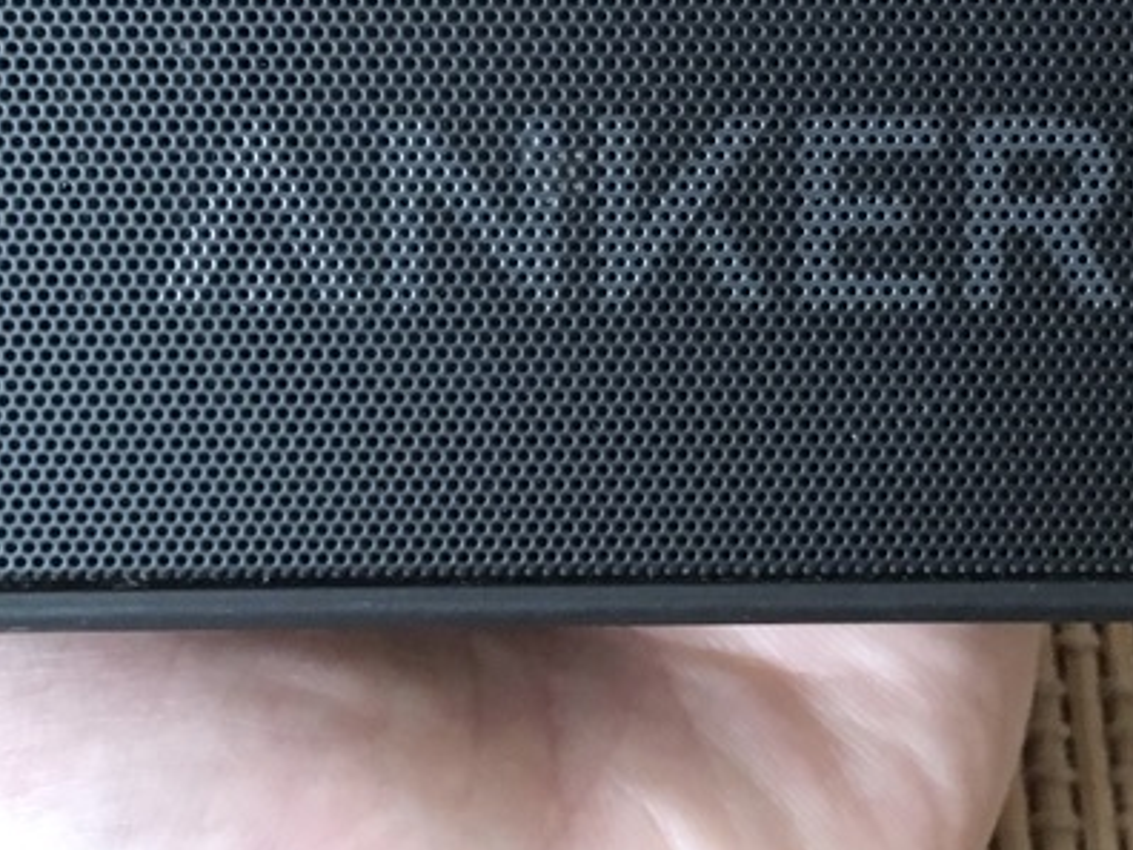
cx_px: 684
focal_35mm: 75
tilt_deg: -59.3
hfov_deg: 25.9
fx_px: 2455
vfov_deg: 19.5
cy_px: 195
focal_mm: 4.15
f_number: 2.2
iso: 250
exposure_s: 1/15
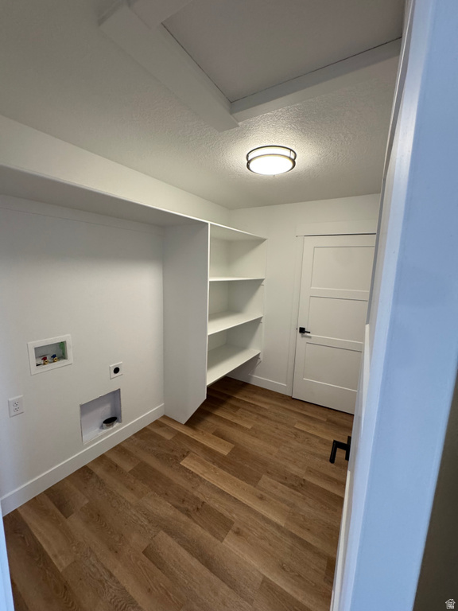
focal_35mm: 14
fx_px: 247
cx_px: 229
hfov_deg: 85.7
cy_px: 306
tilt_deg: -9.1
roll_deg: -1.6
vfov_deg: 102.1
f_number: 2.2
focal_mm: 2.22
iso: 250
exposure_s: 1/120
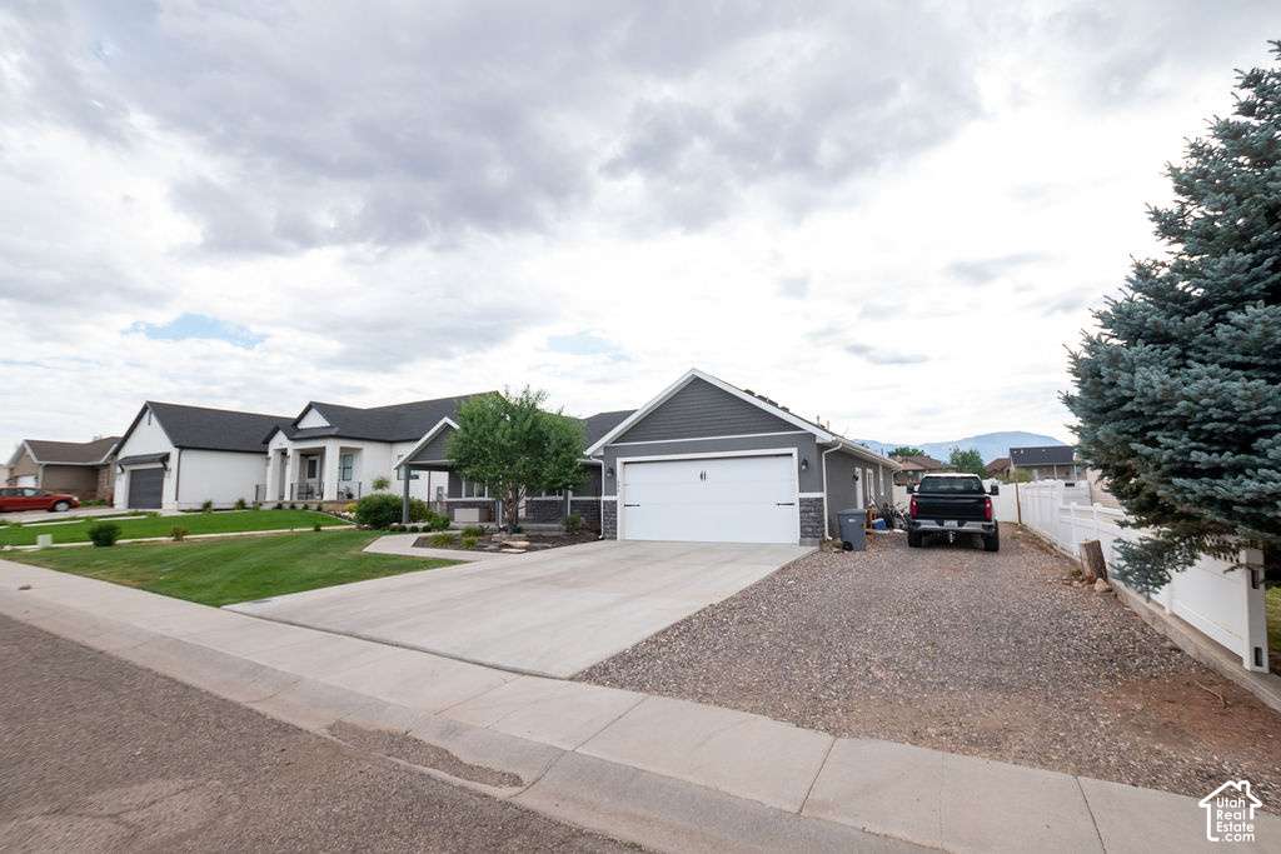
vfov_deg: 76.1
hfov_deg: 99.2
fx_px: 545
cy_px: 427
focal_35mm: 15
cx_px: 640
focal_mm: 10
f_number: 5
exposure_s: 1/500
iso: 200
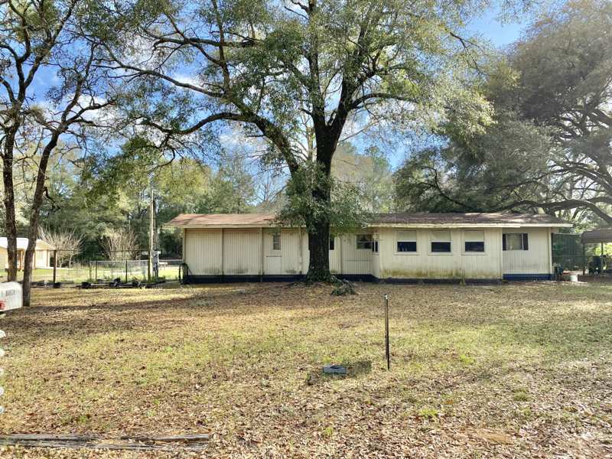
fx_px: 460
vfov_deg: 53.1
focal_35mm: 26
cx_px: 306
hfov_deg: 67.3
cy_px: 230
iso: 32
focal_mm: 4.25
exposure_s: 1/1007
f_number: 1.8
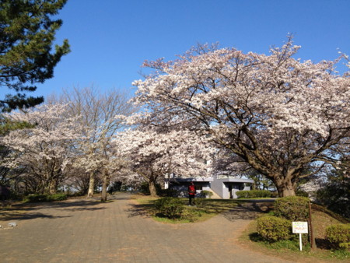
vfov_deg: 40.7
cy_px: 132
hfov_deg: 52.6
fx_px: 354
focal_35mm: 35
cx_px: 175
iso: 64
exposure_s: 1/1330
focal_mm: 4.28
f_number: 2.4
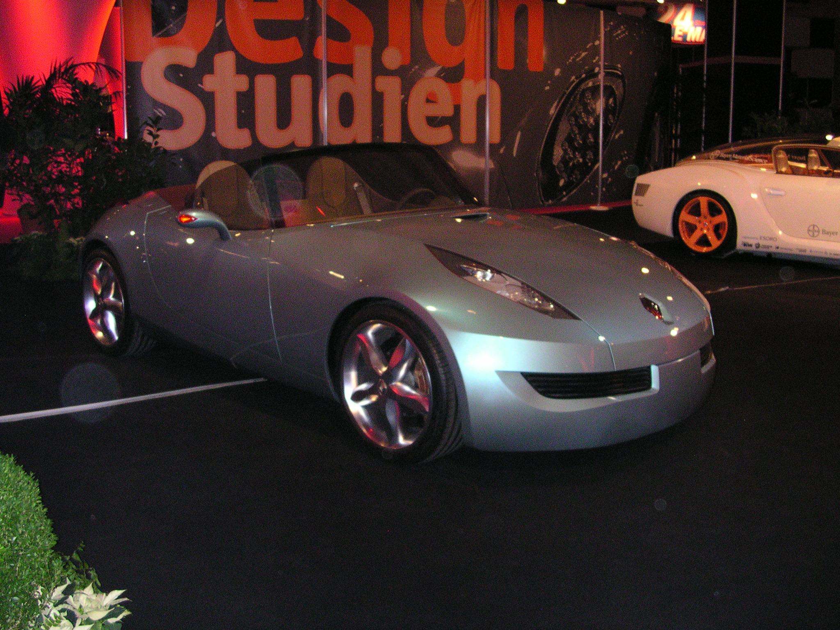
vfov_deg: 38.7
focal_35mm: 37
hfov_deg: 50.1
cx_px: 420
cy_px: 315
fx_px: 898
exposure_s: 1/60
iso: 385
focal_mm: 5.6
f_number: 2.7
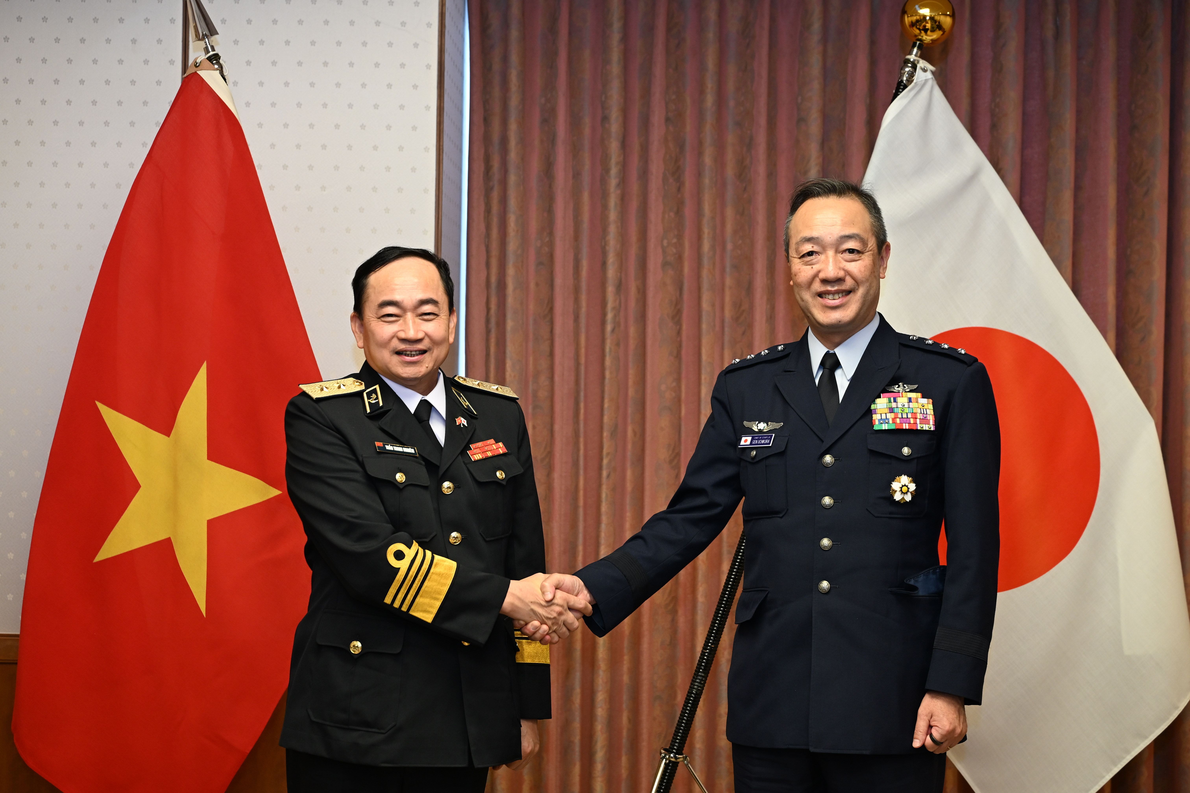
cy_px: 396
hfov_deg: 35.1
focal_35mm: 57
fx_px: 1884
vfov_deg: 23.8
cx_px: 595
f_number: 4
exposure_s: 1/125
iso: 1000
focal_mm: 57
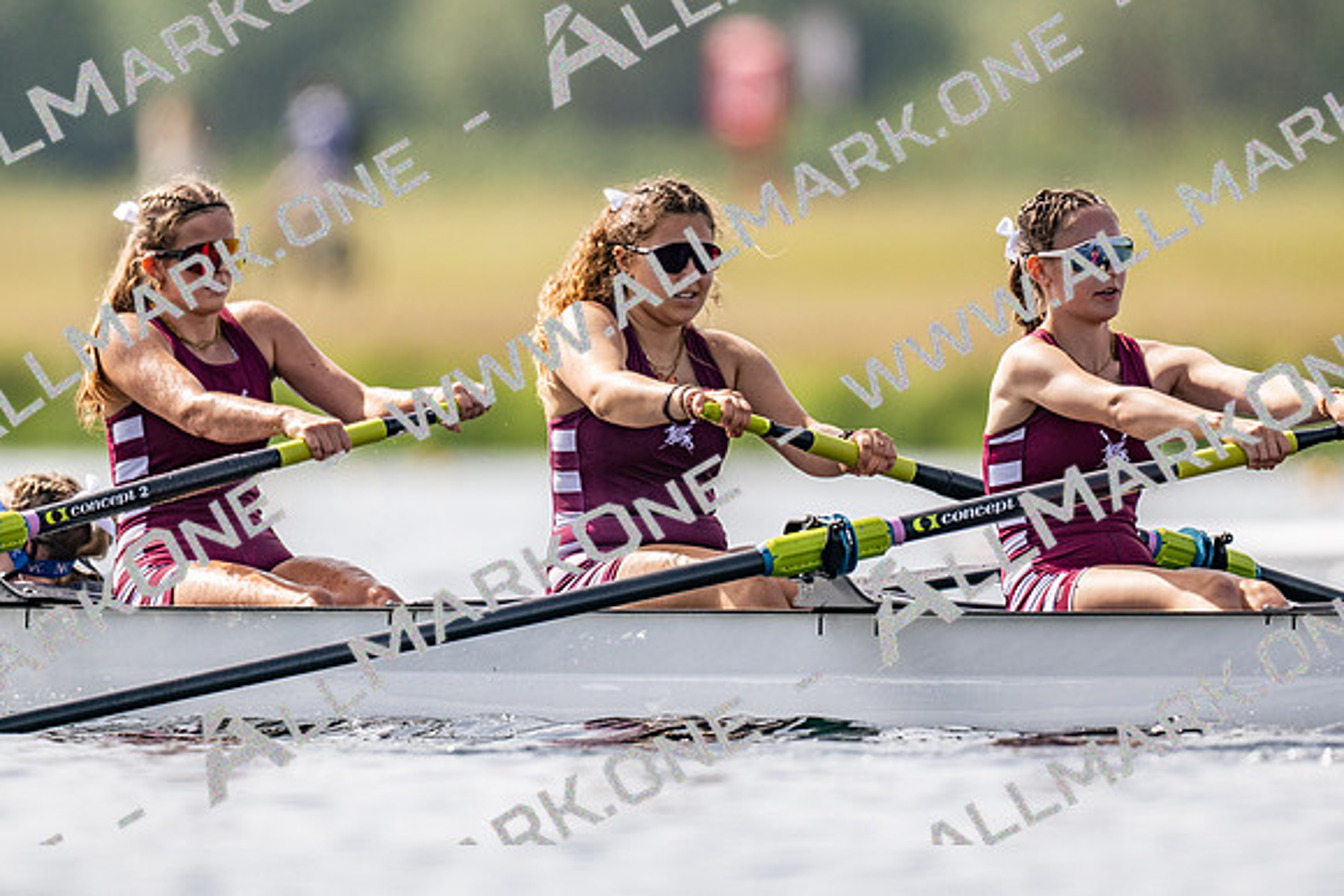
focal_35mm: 900
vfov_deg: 1.5
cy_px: 448
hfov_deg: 2.3
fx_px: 33624
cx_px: 672
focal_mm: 600
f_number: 4
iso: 180
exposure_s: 1/2500
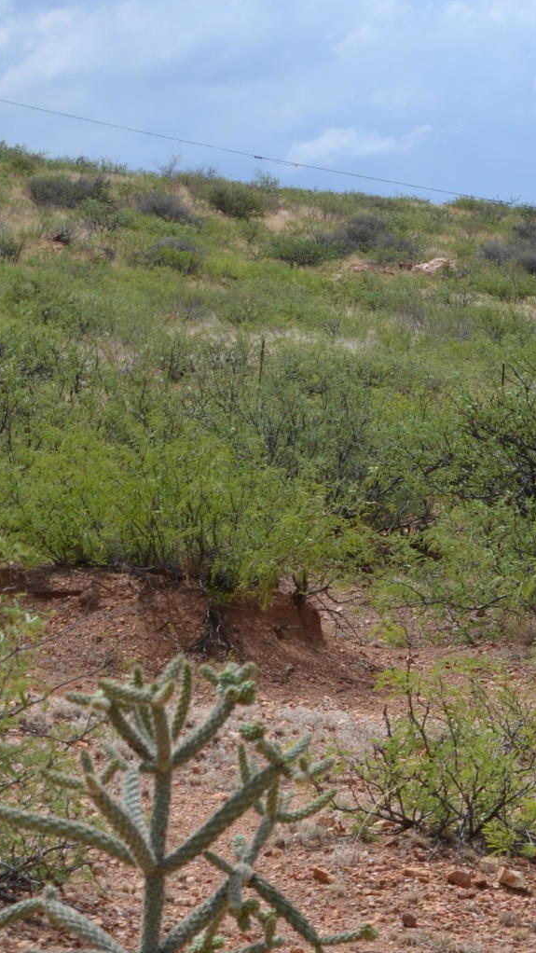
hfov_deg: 7.2
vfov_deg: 12.7
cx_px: 294
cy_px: 468
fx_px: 4270
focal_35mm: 169
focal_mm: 55
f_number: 8
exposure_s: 1/250
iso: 100
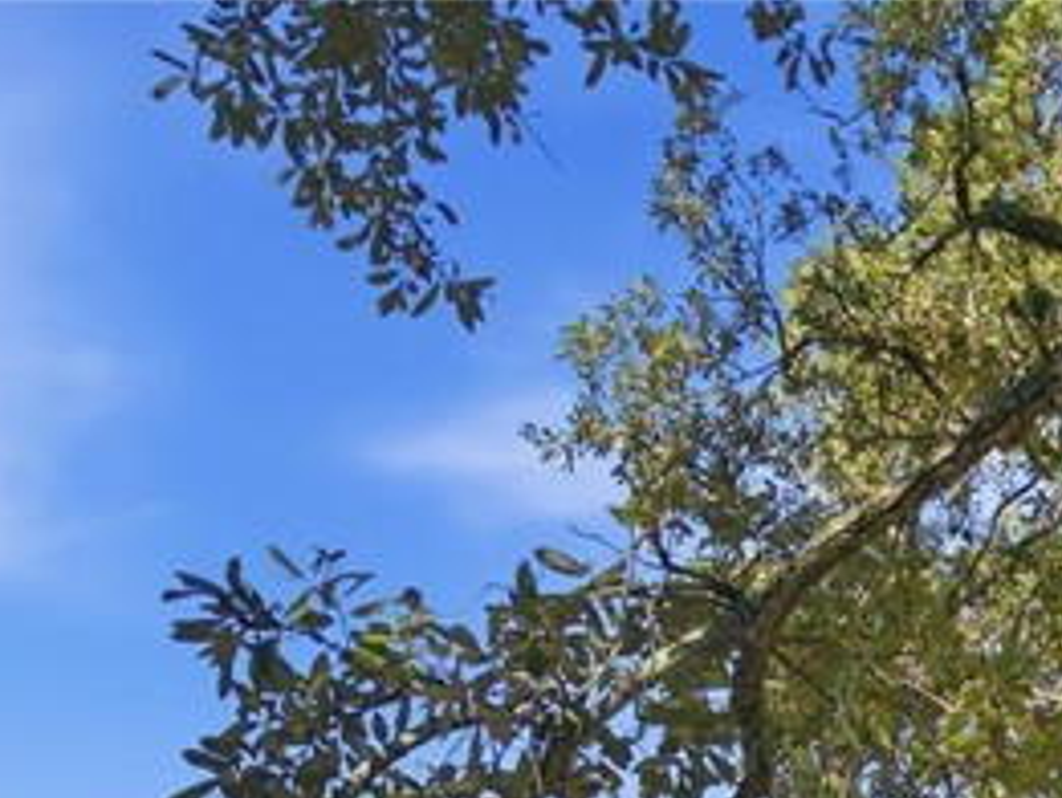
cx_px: 1457
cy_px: 1559
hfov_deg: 19.0
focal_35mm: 94
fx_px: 2885
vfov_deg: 13.6
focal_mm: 8.7
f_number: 1.8
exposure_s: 1/640
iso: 100
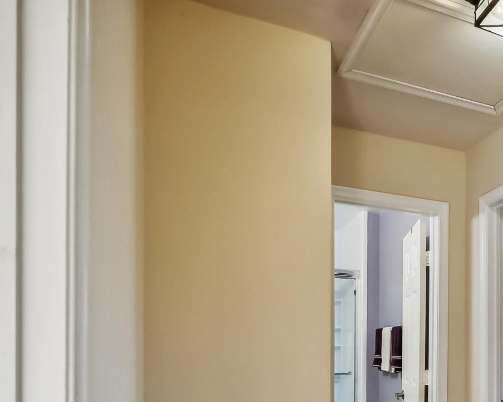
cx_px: 448
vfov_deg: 39.7
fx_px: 506
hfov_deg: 47.7
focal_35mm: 34
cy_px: 374
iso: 800
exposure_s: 1/250
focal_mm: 16
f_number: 9
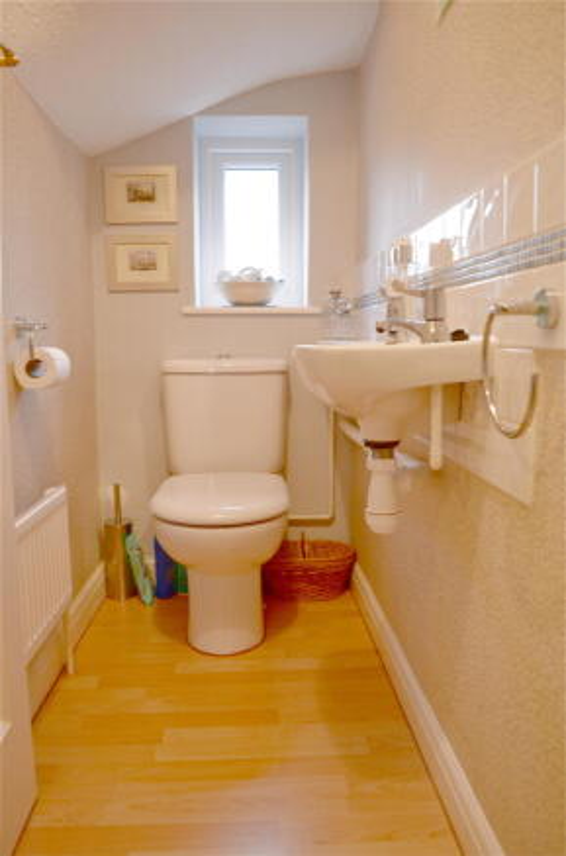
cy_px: 428
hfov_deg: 47.7
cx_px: 283
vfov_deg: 67.5
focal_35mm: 27
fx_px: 640
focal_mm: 18
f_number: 4
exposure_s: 1/60
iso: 800
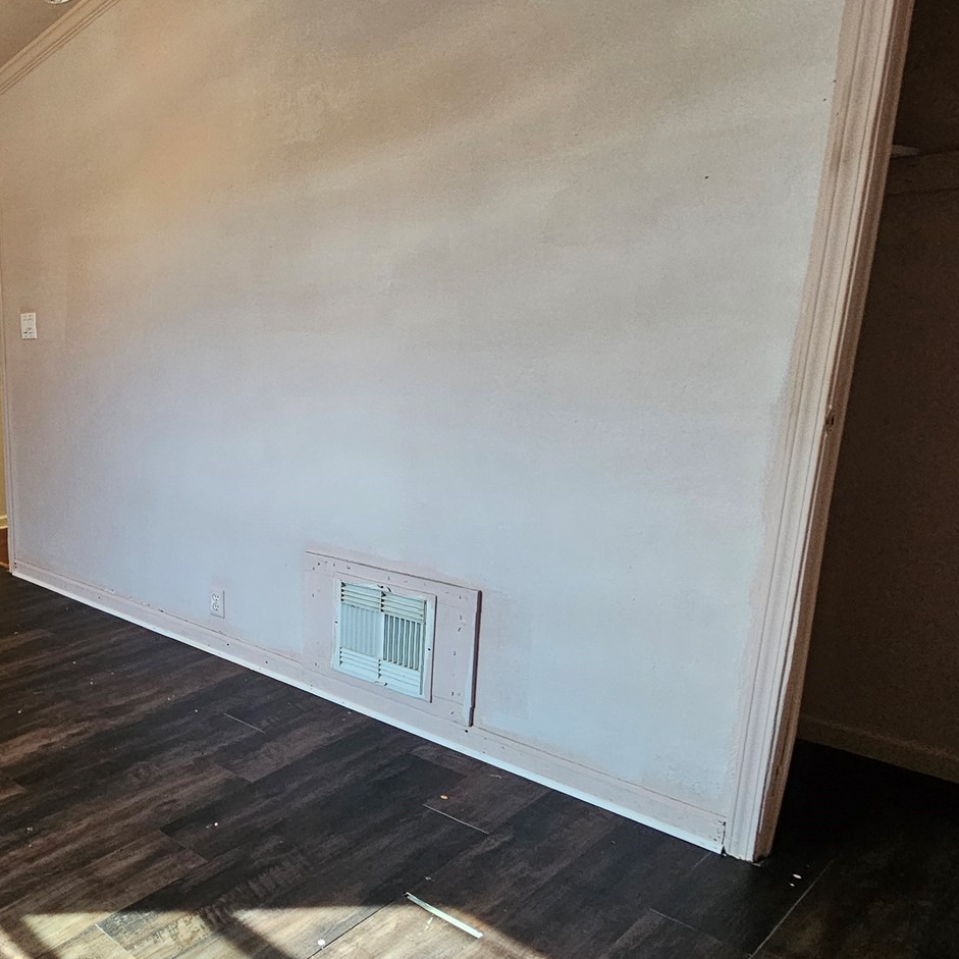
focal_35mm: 25
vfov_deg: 62.9
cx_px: 8
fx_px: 784
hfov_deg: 51.1
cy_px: 492
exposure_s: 1/40
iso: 320
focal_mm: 2.2
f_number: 2.2
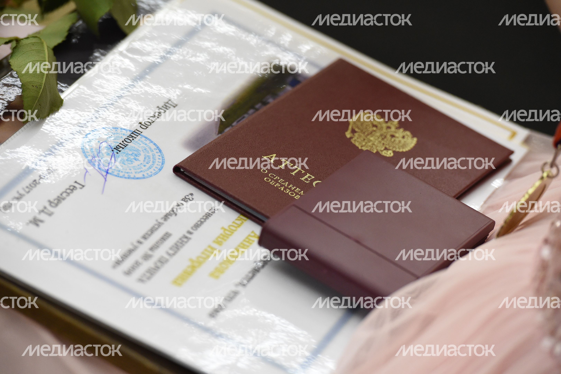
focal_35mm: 200
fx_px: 3115
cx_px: 280
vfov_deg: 6.9
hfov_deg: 10.3
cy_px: 187
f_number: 4.5
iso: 5000
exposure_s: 1/200
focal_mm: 200
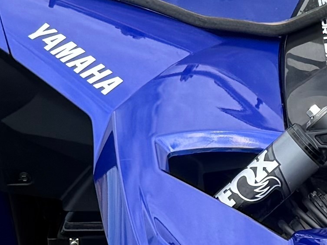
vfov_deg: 8.1
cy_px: 221
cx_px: 490
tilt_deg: -16.8
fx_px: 1720
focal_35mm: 182
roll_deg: -1.2
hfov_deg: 10.5
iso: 80
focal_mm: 6.76
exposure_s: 1/1949
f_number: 1.78
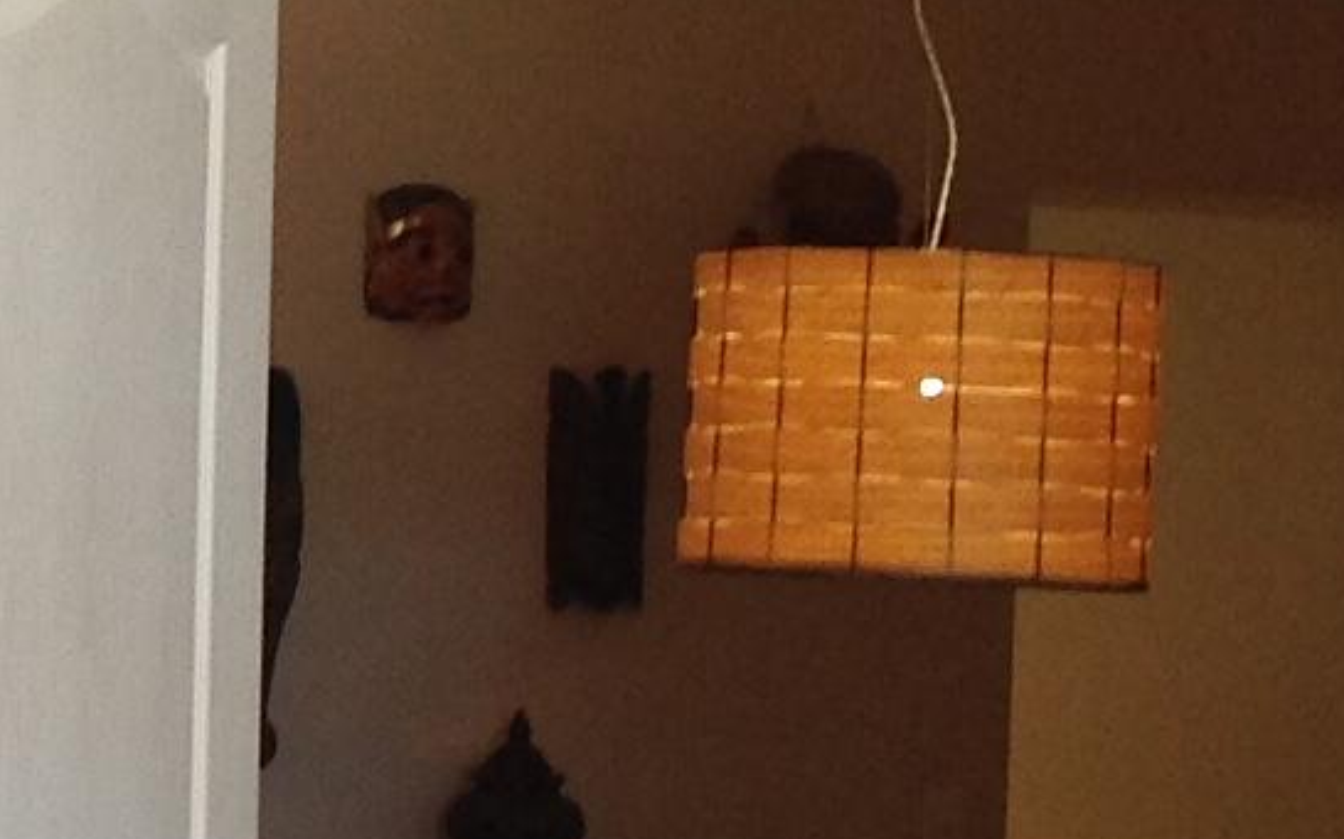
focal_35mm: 176
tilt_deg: +0.8
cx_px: -633
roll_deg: -1.0
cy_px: 502
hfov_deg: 11.4
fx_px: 6445
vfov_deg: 7.5
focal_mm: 4.28
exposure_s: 1/30
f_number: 2.4
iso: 50
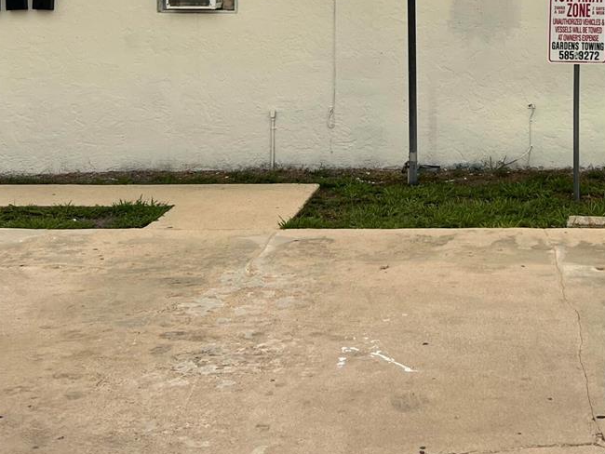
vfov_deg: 21.8
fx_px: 1119
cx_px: 484
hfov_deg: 29.6
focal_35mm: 64
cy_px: -33
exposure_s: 1/366
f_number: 1.5
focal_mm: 5.7
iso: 50
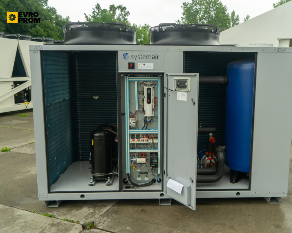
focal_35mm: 33
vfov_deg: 44.5
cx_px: 169
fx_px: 285
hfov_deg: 54.0
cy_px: 116
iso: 125
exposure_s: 1/100
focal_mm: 29
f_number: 4
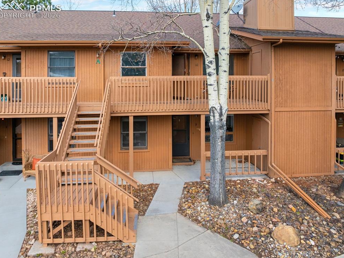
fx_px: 248
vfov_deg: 54.8
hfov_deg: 69.4
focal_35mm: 25
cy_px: 133
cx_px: 170
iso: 210
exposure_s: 1/1600
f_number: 2.8
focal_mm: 12.29
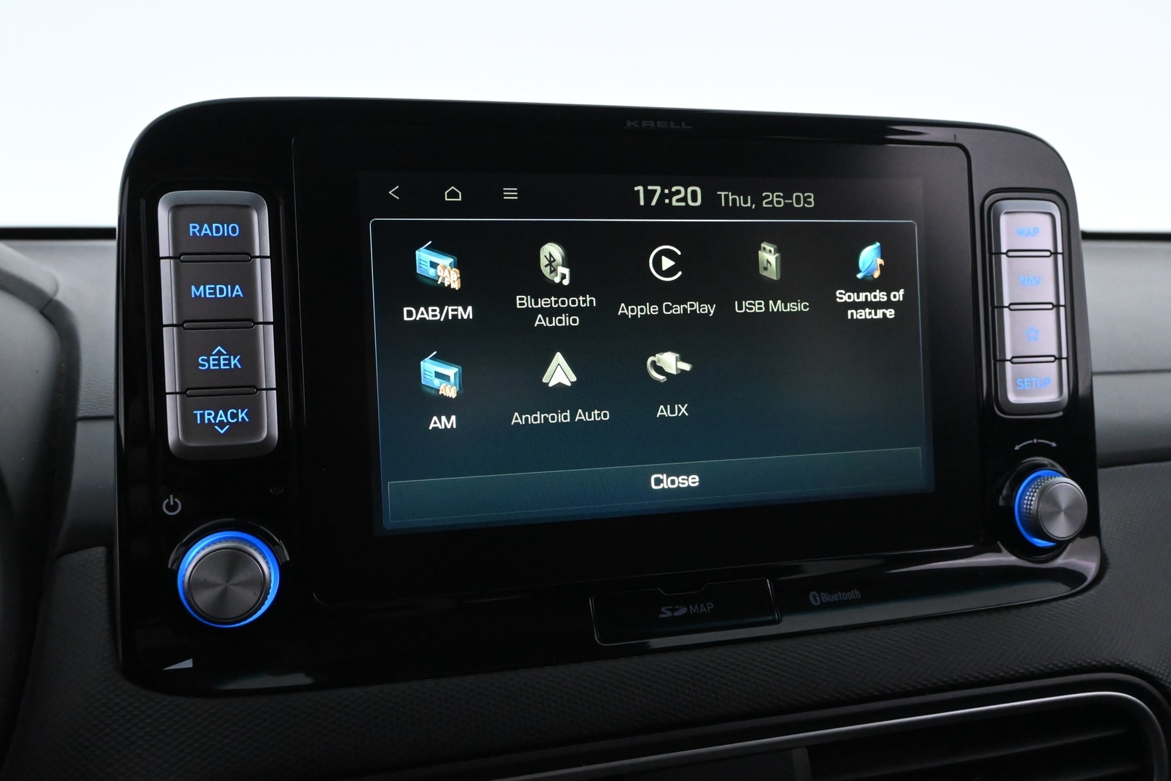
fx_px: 1025
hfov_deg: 59.5
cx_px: 586
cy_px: 390
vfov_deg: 41.7
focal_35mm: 32
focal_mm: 21
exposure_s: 1/60
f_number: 5.6
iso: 6400
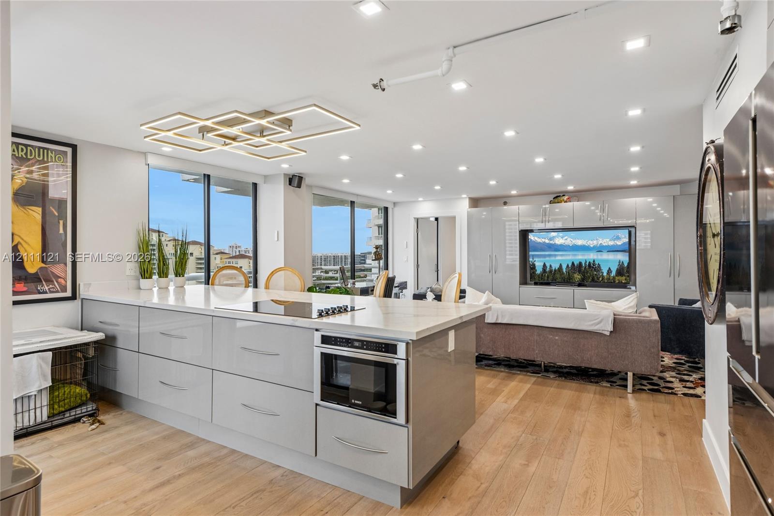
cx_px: 387
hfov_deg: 86.9
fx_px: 408
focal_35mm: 19
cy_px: 258
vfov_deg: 64.5
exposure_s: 1/30
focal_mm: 19
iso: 200
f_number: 9
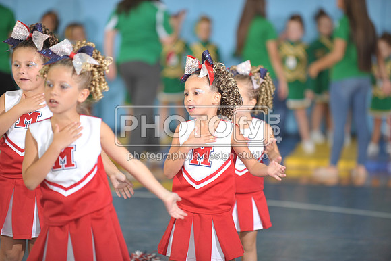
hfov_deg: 10.3
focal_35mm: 200
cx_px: 196
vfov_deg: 6.9
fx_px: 2171
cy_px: 130
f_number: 2.8
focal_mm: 200
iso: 500
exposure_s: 1/100
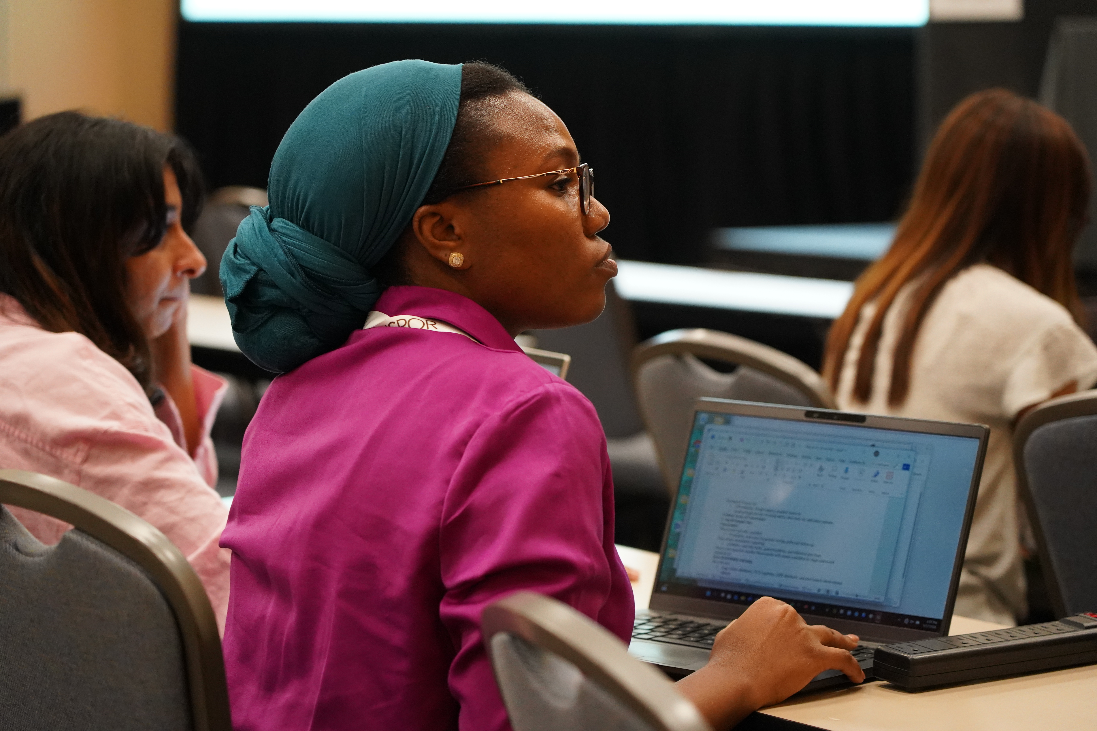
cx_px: 548
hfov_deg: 19.5
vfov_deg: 13.0
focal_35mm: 105
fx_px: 3199
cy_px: 366
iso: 6400
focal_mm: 105
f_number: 4
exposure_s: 1/160
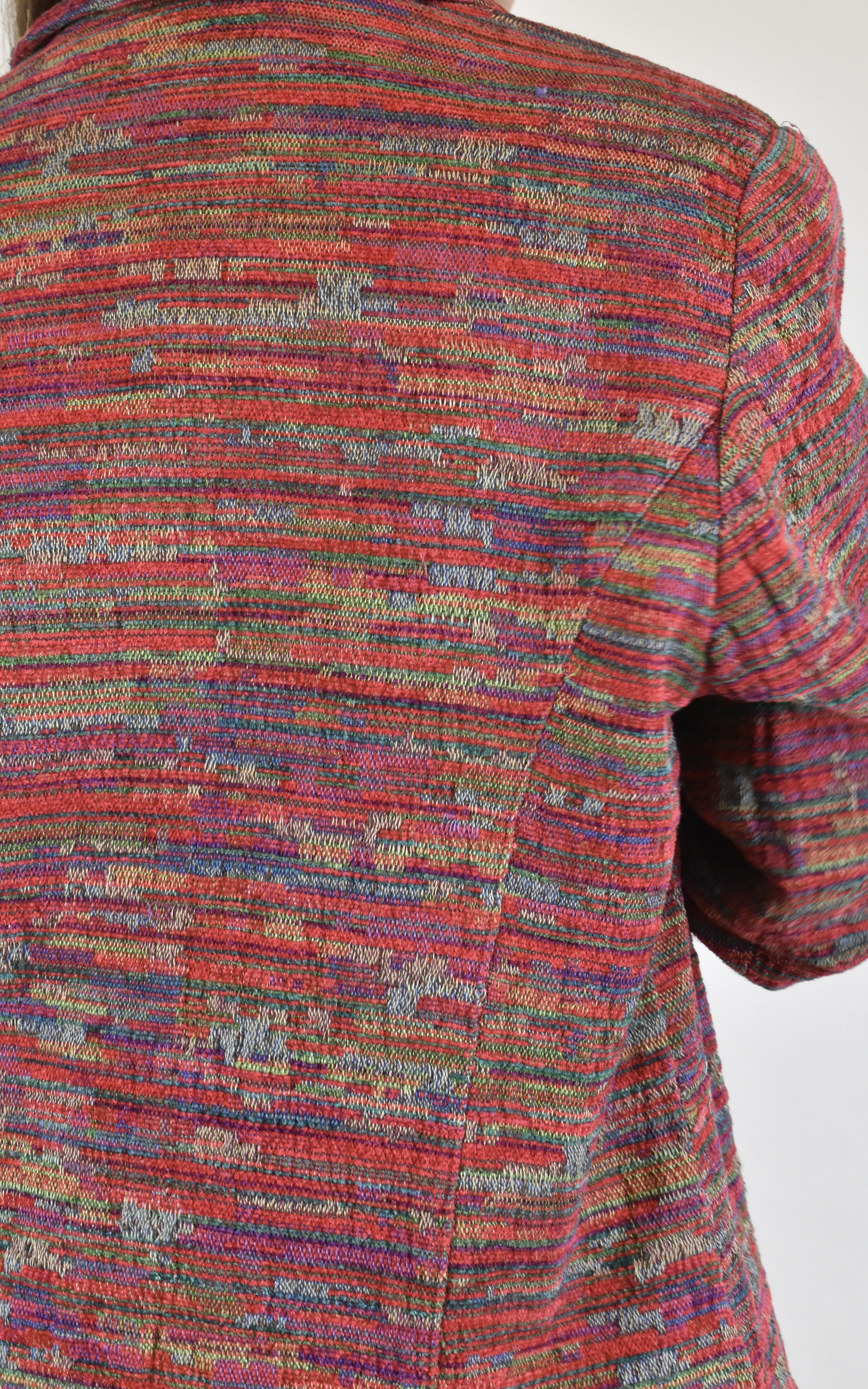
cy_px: 627
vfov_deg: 29.8
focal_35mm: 69
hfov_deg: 18.9
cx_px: 448
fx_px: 2612
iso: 1600
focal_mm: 40
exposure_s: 1/40
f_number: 13
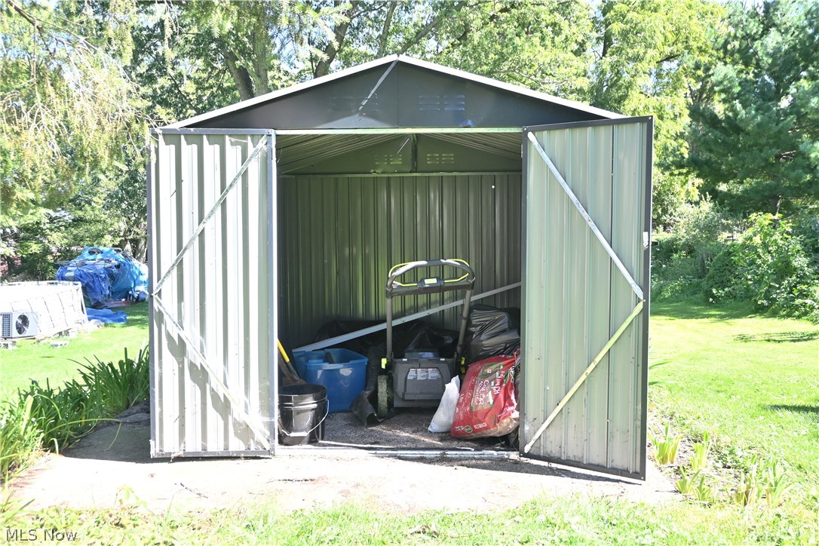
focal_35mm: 30
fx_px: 682
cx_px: 410
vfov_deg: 43.6
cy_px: 273
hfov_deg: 61.9
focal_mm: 20
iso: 200
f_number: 4.5
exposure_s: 1/250
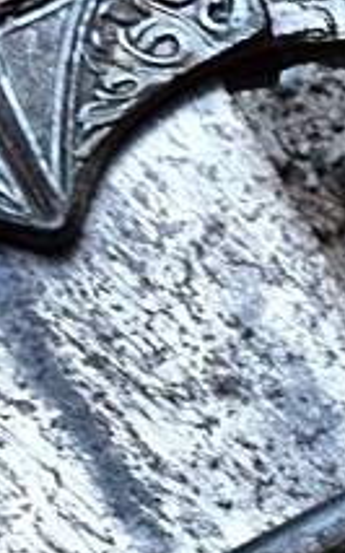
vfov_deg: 3.3
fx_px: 9648
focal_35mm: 641
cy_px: 16
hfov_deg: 2.0
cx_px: -267
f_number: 5.6
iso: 400
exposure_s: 1/20
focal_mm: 55
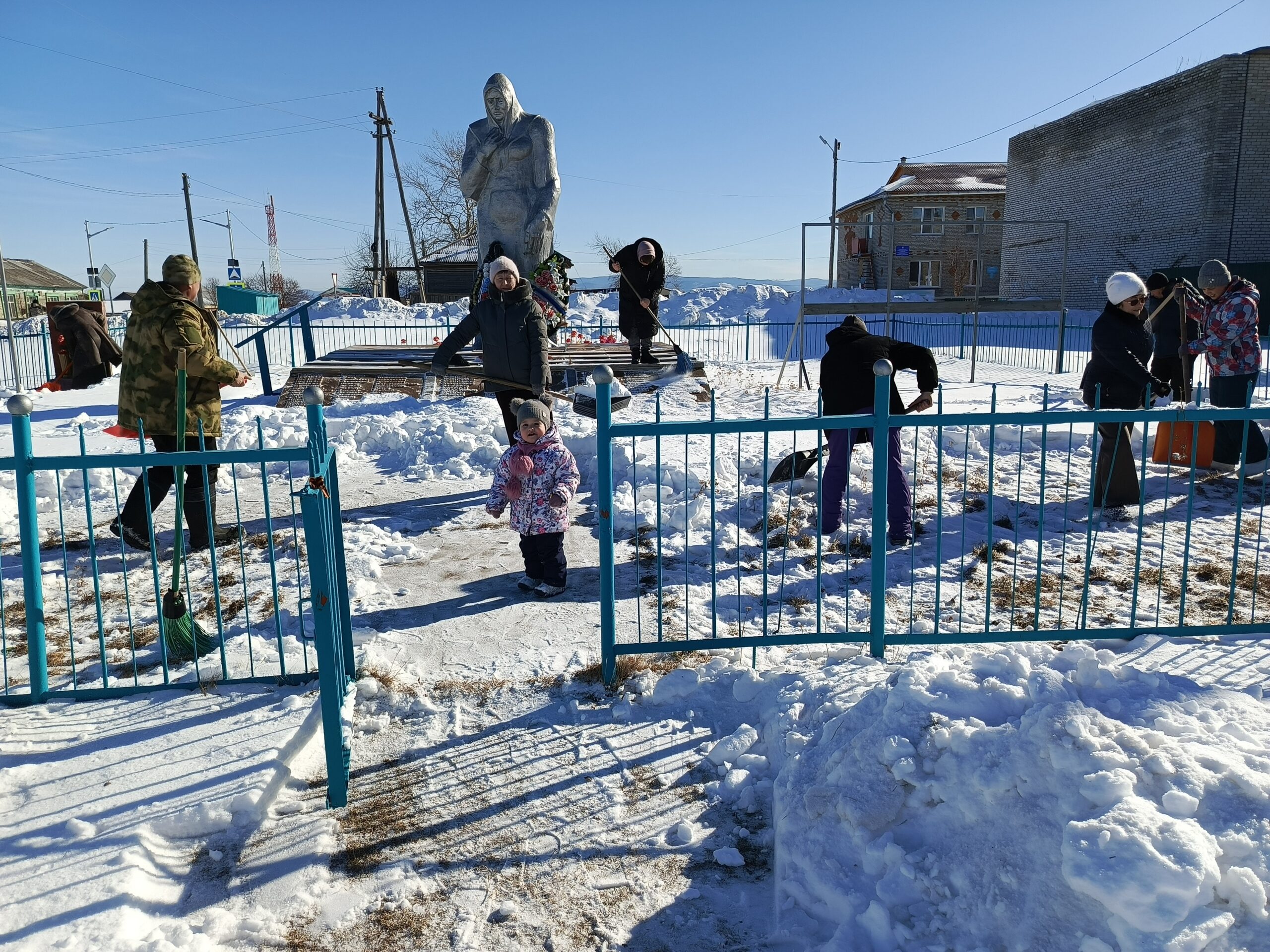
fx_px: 844
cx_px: 635
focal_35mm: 23
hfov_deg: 73.9
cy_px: 476
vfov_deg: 58.9
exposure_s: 1/689
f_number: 1.7
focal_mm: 5.25
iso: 51
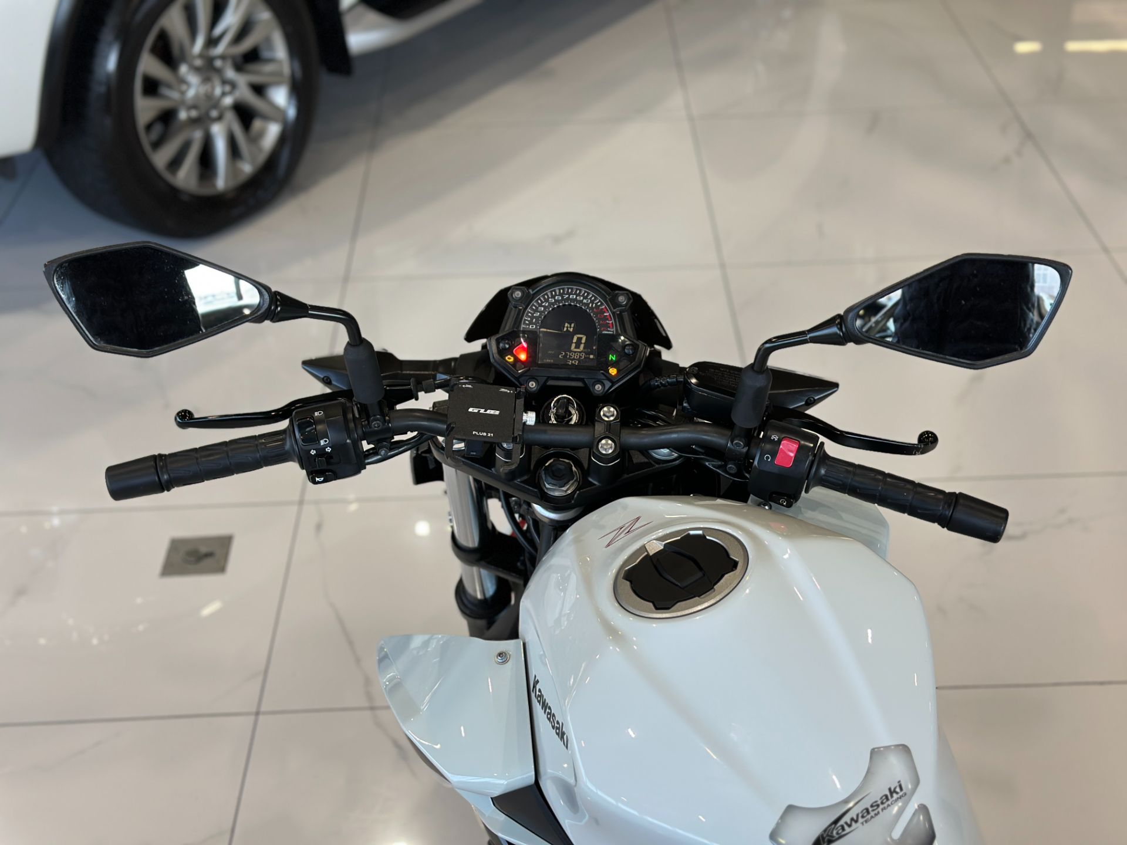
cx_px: 564
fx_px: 1563
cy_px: 422
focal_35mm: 48
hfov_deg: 39.7
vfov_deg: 30.3
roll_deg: +2.3
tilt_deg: -33.1
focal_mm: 6.86
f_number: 1.78
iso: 80
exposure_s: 1/144
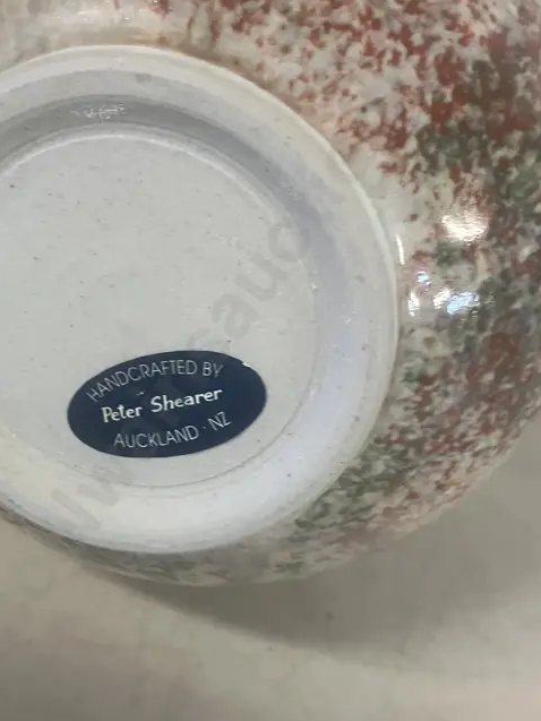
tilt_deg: -45.5
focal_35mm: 45
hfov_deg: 32.0
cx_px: 198
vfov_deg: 42.1
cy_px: 360
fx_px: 937
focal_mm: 3.99
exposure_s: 1/50
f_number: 1.8
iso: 200
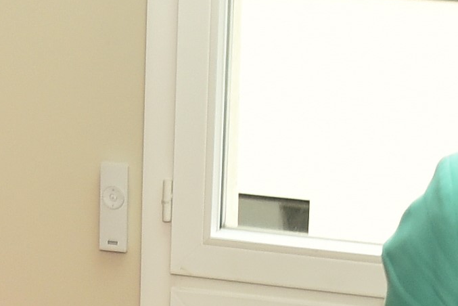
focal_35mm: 148
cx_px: 227
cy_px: 146
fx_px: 1884
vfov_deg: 9.3
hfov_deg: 13.9
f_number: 5.6
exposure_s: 1/125
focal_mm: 24
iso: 800
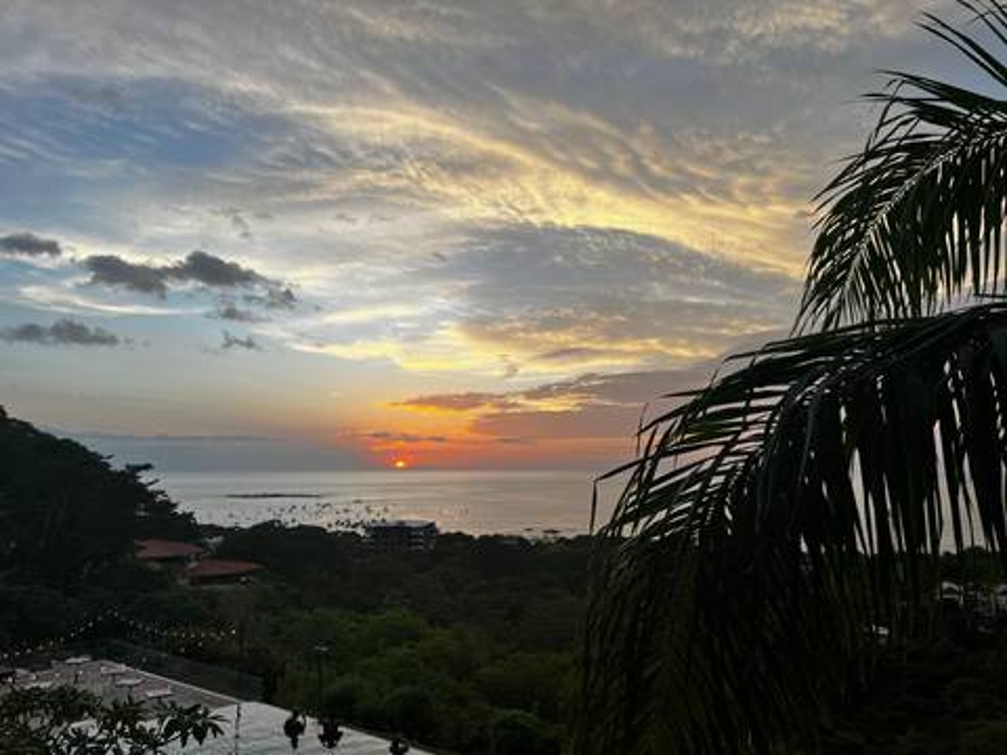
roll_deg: +0.6
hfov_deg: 67.3
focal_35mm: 26
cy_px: 378
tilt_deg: +7.5
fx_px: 756
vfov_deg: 53.1
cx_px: 504
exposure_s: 1/1068
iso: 50
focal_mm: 5.7
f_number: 1.5
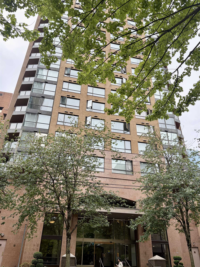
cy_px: 134
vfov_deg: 67.3
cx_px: 100
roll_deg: -0.4
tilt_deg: +32.5
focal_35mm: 26
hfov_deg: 53.1
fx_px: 200
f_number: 1.6
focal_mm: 5.96
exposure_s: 1/1064
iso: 64
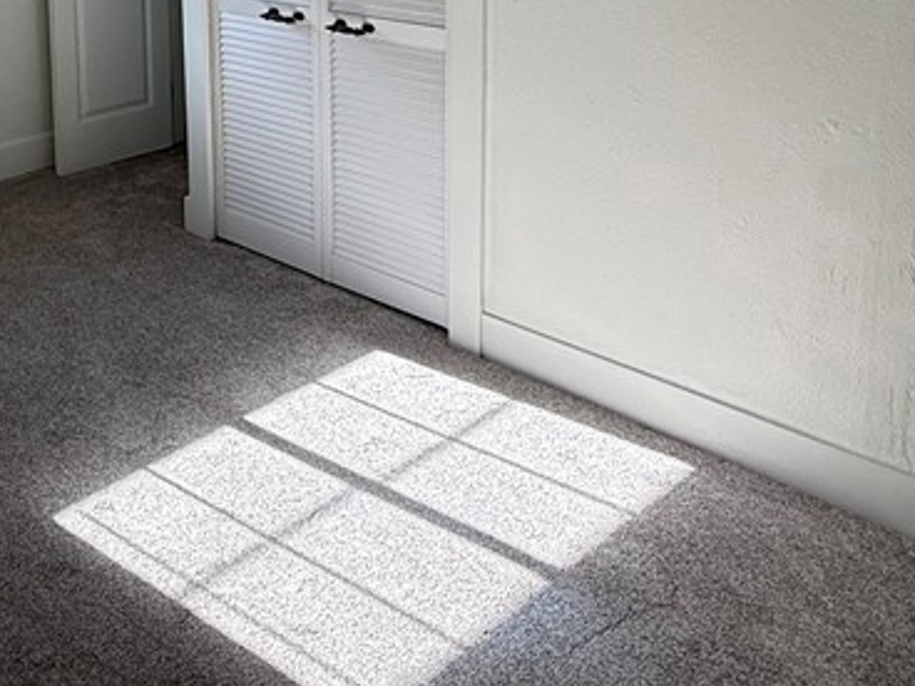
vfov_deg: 33.0
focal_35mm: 39
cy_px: -35
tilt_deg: -8.1
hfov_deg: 42.8
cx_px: 50
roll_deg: +2.1
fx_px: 1031
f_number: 2.2
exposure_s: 1/280
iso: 64
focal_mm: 2.22
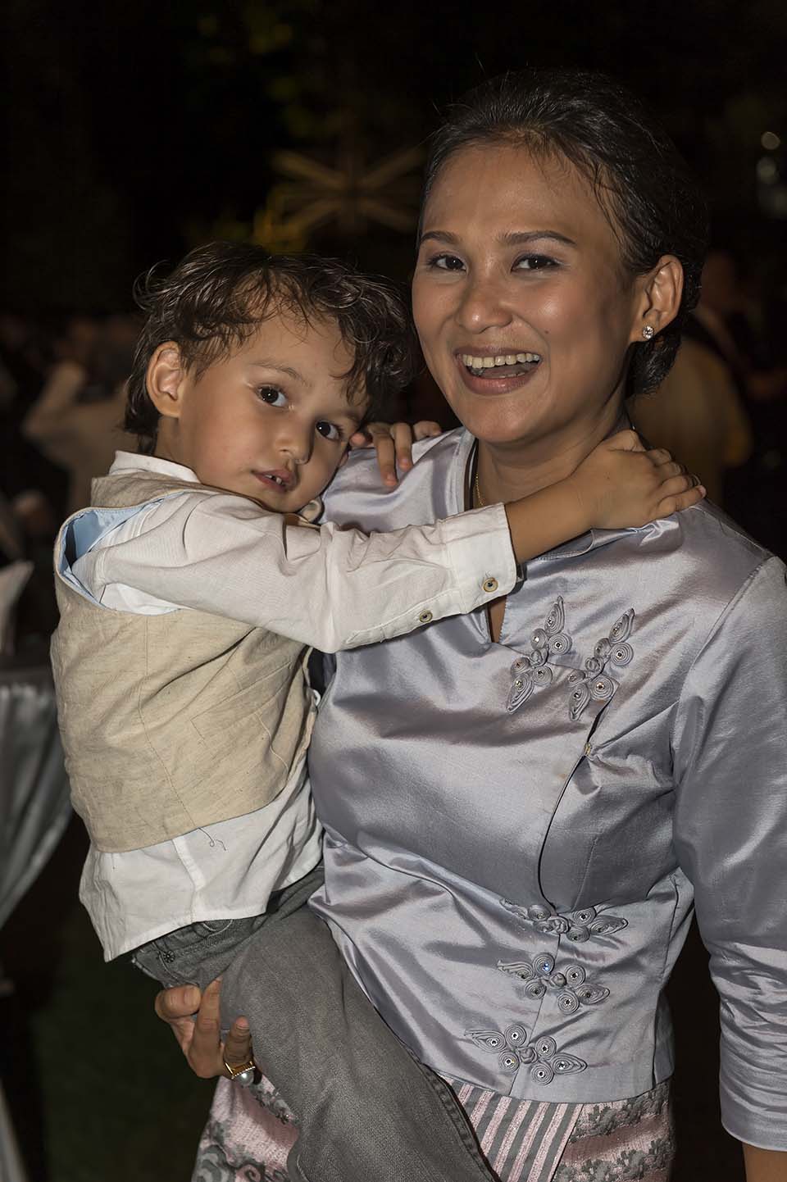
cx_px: 394
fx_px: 2166
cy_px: 591
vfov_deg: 30.5
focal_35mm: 66
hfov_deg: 20.6
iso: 400
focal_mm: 66
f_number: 5.6
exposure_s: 1/60
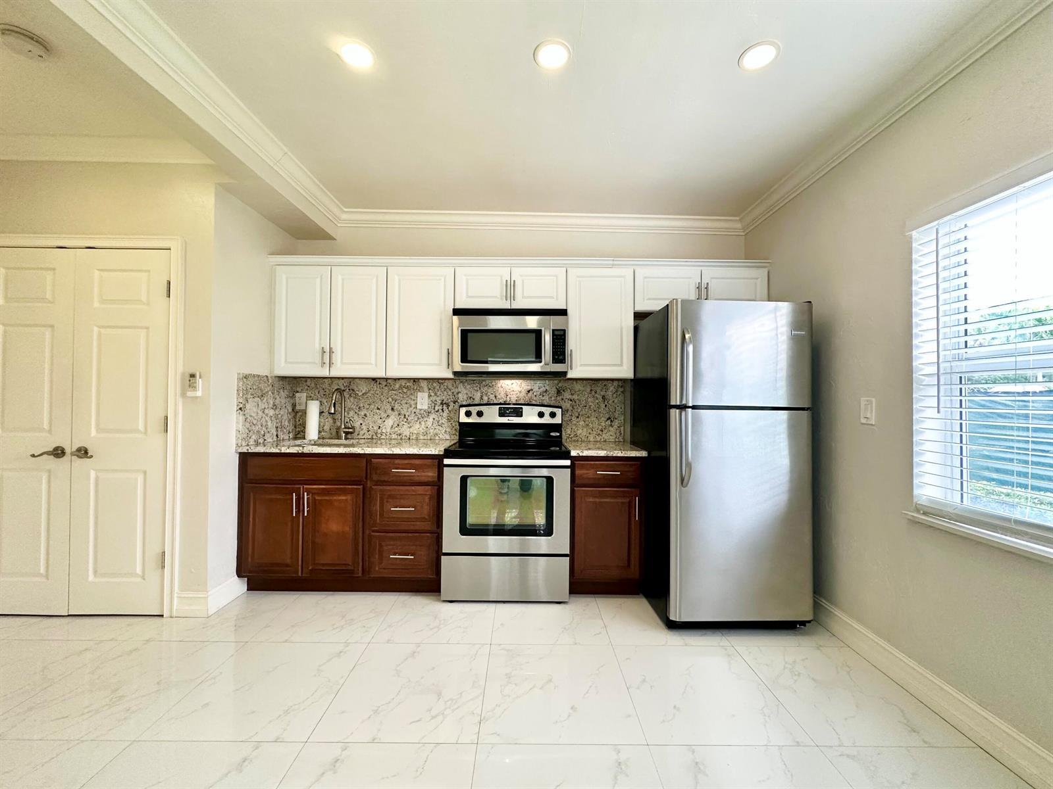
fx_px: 426
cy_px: 394
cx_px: 526
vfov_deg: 85.7
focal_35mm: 14
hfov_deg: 102.1
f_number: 2.2
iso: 200
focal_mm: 2.22
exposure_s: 1/120
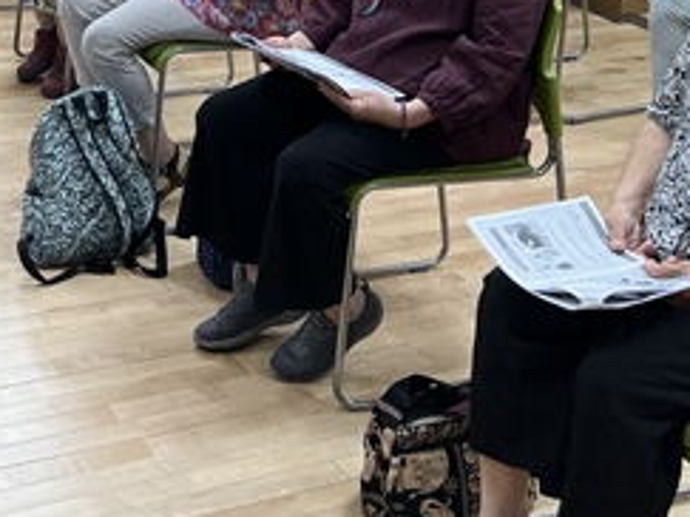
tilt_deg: -7.0
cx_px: 185
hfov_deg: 25.7
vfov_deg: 18.0
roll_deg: -1.3
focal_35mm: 75
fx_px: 1494
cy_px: -203
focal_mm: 5.7
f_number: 1.5
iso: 64
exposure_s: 1/60
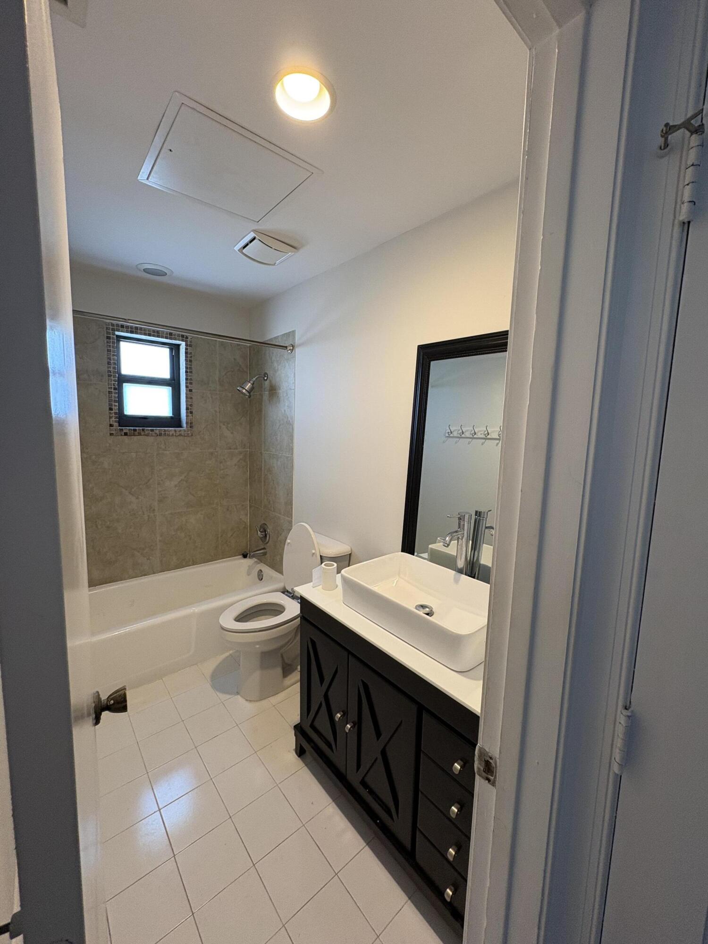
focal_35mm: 14
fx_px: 382
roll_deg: -1.8
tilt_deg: -6.4
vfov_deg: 102.1
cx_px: 354
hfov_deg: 85.7
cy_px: 472
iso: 160
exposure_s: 1/60
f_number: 2.2
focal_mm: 2.22
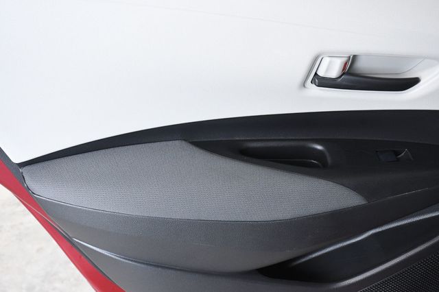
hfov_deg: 30.1
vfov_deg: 20.3
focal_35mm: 67
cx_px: 220
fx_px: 817
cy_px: 146
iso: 2500
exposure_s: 1/200
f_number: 7.1
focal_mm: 45
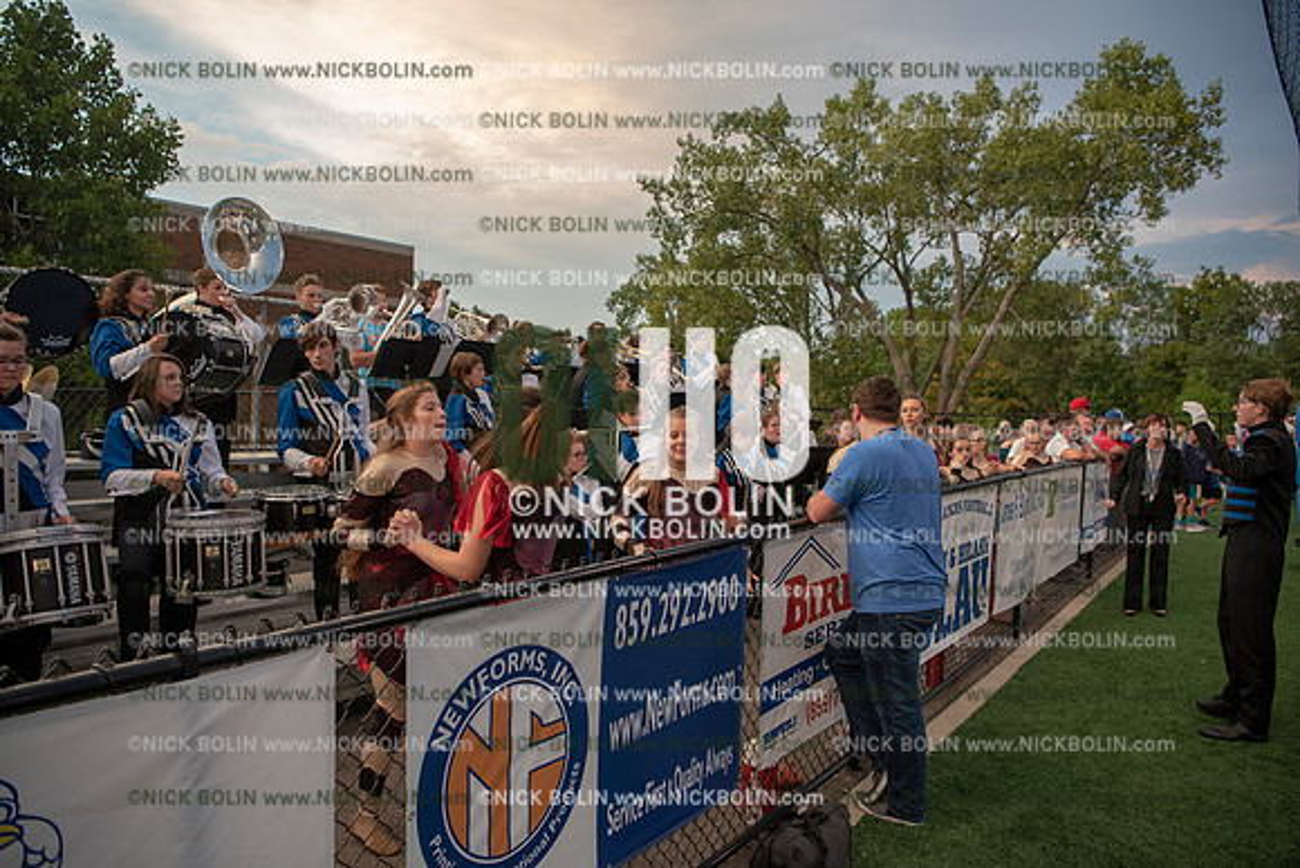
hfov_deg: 73.7
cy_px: 434
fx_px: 867
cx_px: 650
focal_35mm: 24
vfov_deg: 53.2
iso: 800
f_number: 3.2
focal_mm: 24
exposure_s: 1/400
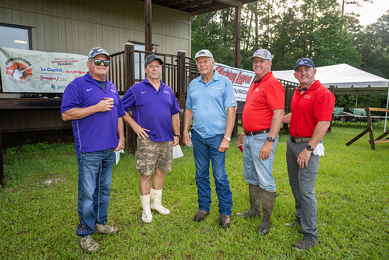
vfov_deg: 49.6
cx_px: 194
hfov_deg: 69.4
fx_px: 281
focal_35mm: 26
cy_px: 130
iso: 180
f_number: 3.2
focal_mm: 26
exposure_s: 1/125
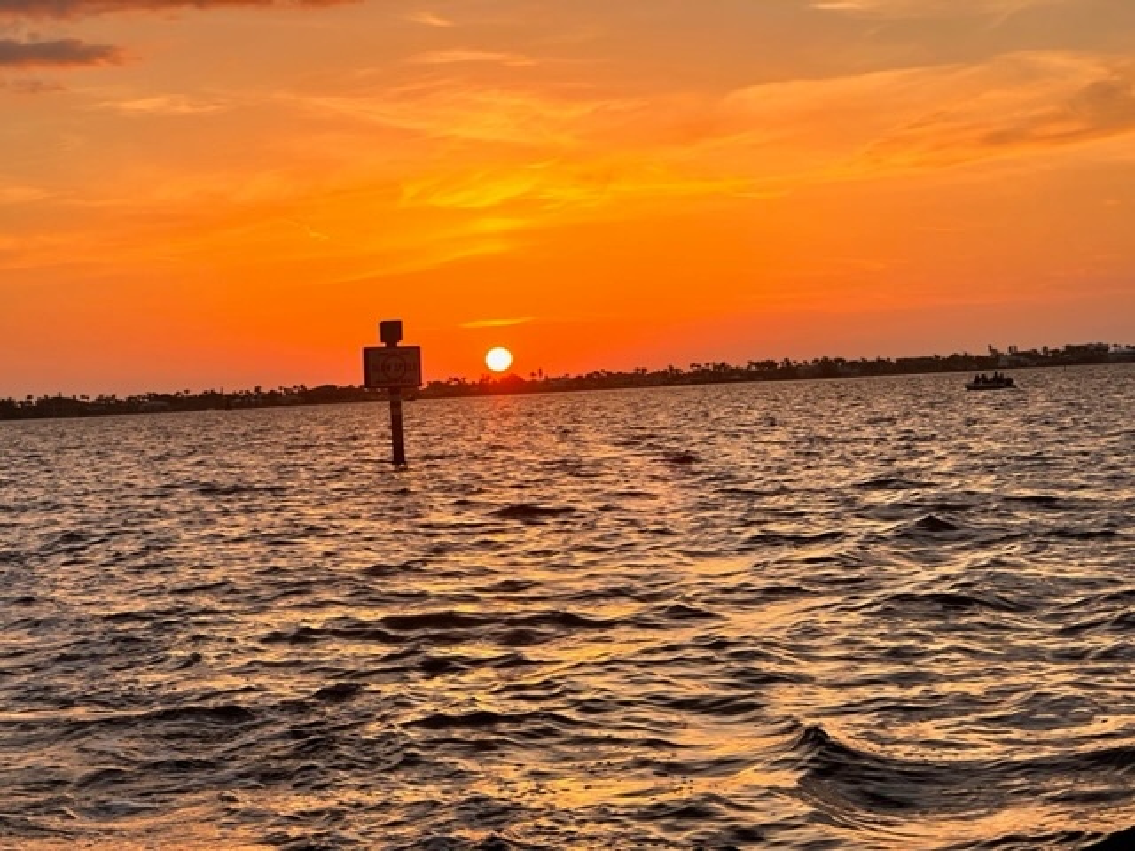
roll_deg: +2.4
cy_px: 426
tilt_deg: -1.0
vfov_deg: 19.1
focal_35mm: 77
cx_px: 568
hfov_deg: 25.3
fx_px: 2525
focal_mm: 9
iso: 32
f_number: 2.8
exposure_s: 1/265
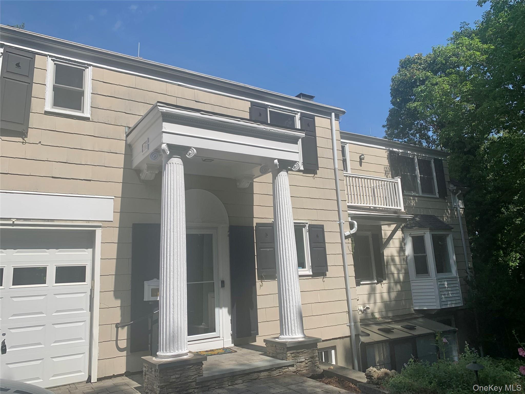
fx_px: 394
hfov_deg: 67.3
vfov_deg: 53.1
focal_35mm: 26
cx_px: 262
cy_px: 197
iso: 25
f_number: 1.8
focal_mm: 4.25
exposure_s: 1/3185
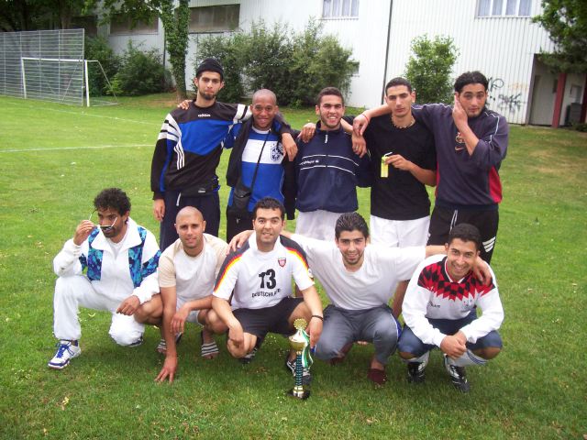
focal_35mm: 34
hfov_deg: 54.0
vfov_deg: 41.8
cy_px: 220
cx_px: 294
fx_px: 577
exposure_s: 1/112
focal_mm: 5.6
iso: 140
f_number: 2.7
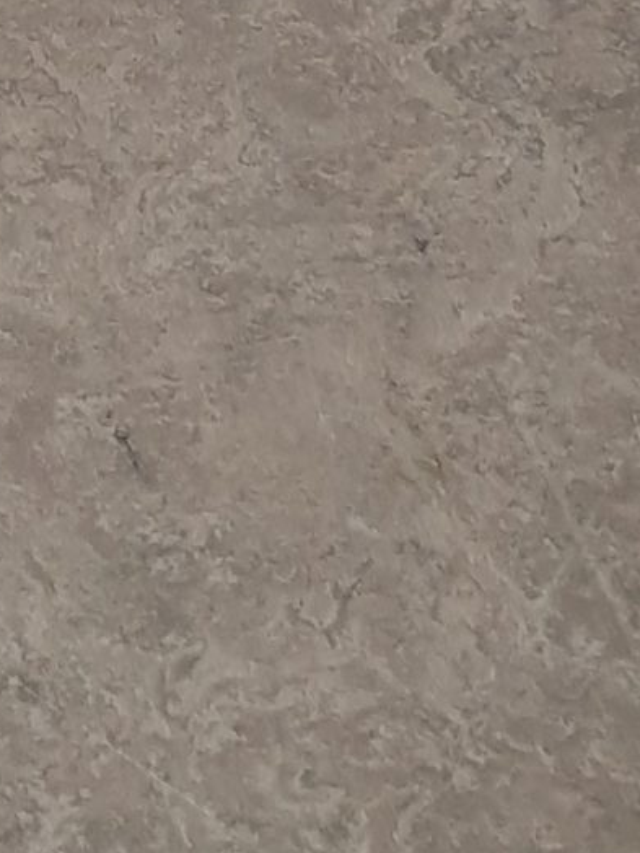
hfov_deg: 11.5
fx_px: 3131
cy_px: -718
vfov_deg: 13.7
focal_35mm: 127
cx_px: -50
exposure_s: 1/50
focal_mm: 4.3
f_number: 2.4
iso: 200
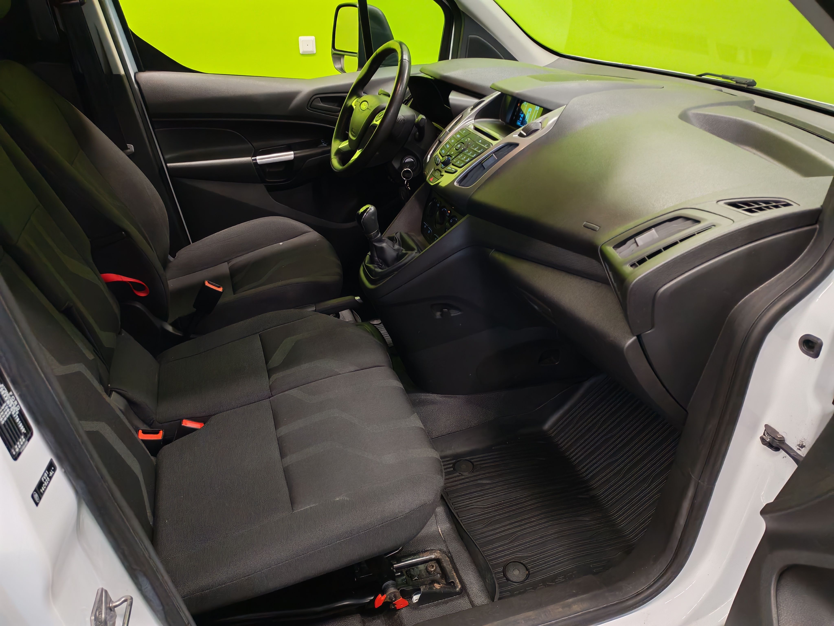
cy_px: 313
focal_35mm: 27
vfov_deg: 51.4
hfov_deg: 65.3
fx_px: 651
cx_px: 417
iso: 1250
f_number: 1.9
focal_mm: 6.12
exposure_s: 1/100
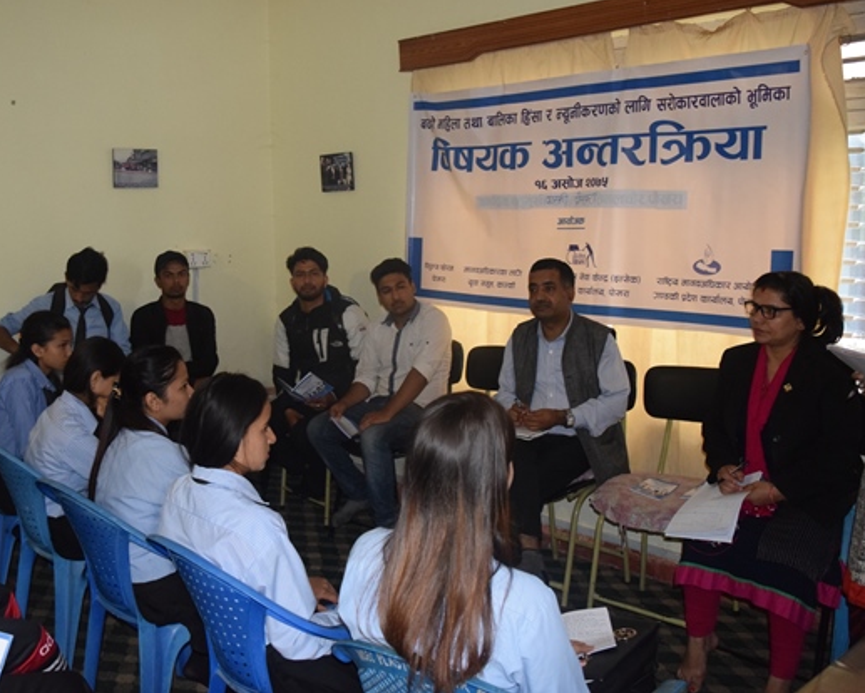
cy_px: 337
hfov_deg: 49.4
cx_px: 363
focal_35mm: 37
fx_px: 937
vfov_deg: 40.6
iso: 2500
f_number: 3.8
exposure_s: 1/60
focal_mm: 21
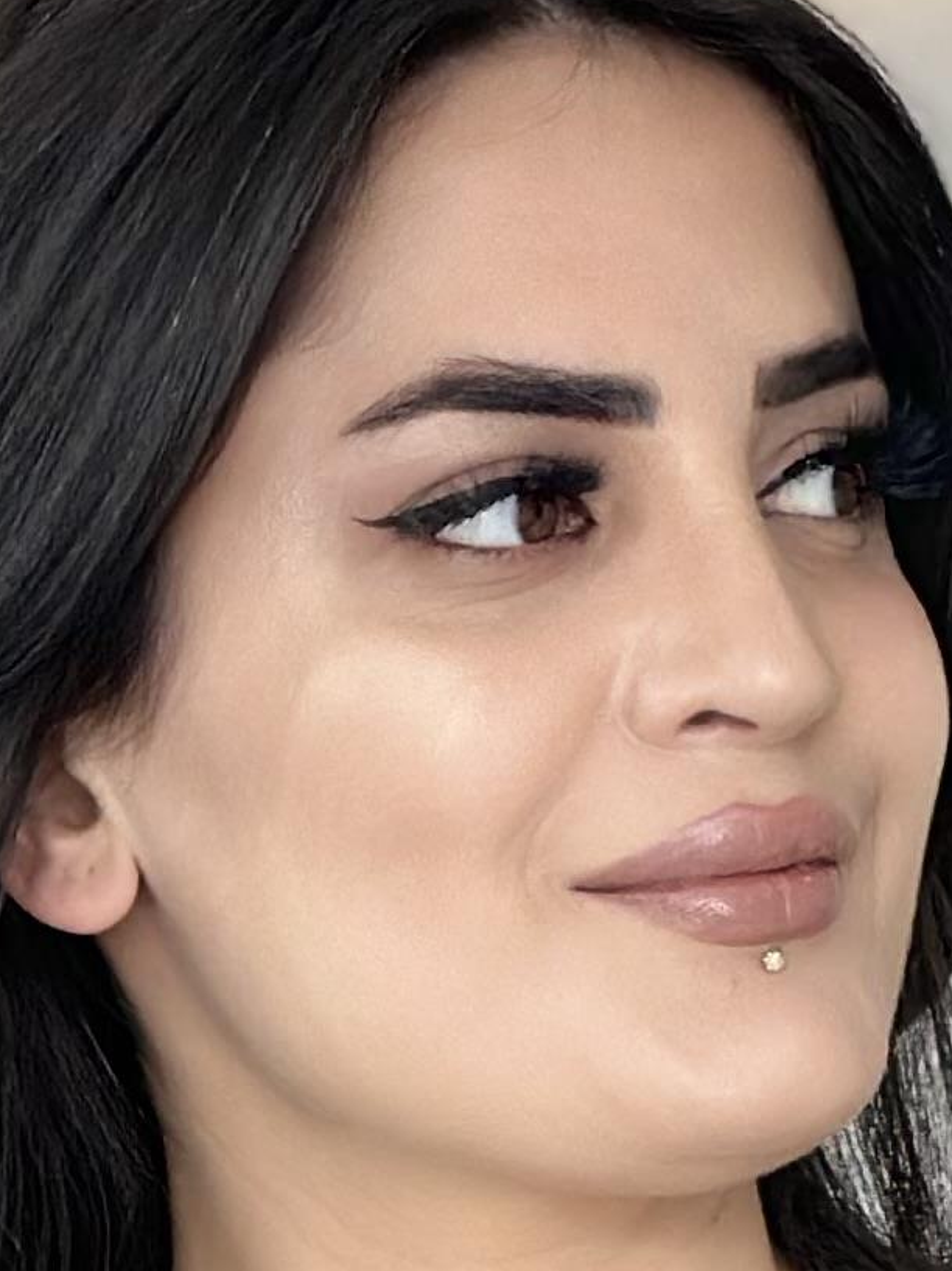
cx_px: 425
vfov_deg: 8.0
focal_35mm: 237
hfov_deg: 6.3
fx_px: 8697
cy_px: 2467
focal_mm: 6.86
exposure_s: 1/258
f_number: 1.78
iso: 80
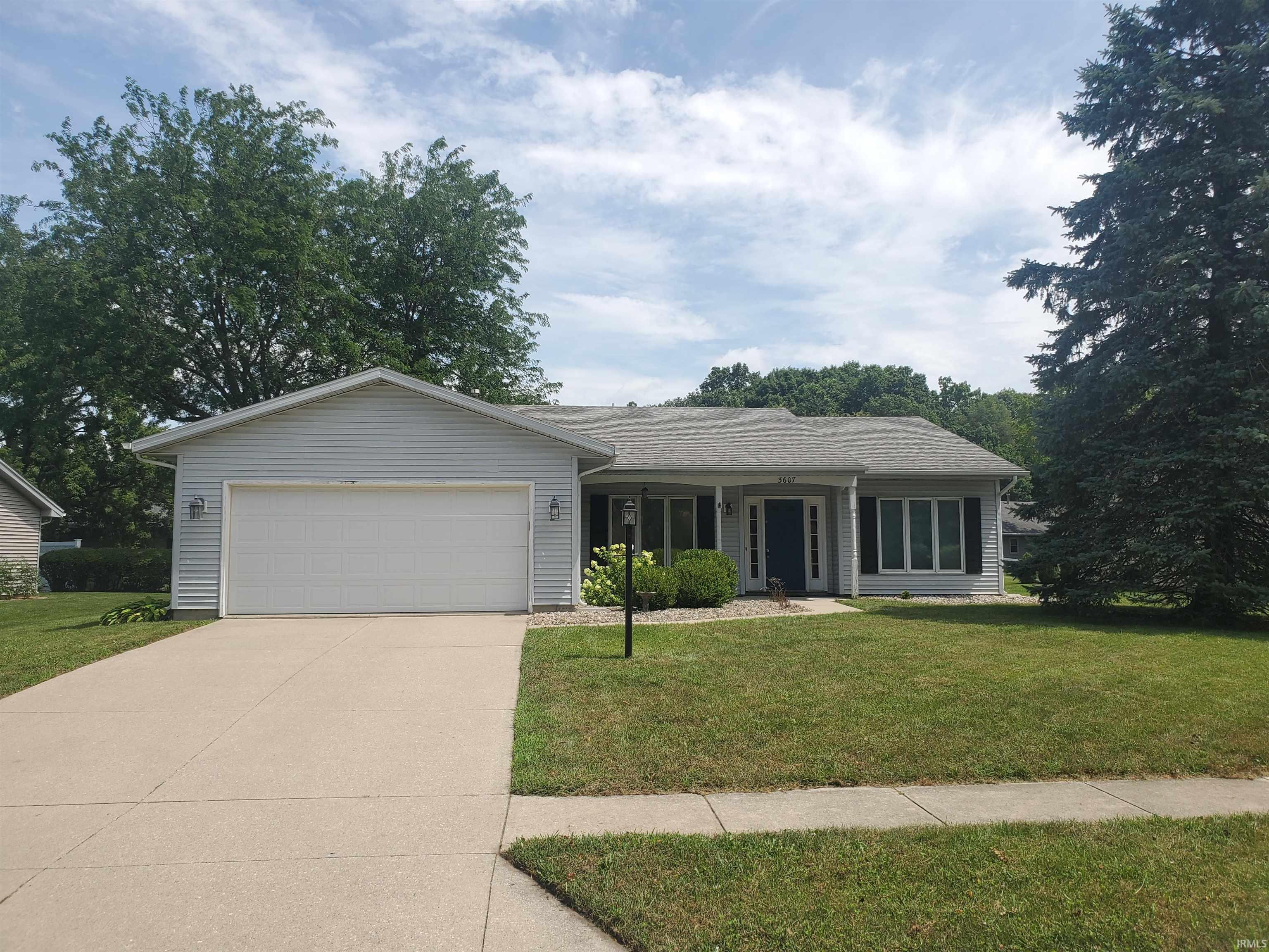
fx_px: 953
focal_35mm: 26
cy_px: 476
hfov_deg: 67.3
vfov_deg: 53.1
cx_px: 634
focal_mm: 4.3
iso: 50
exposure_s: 1/1478
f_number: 2.4
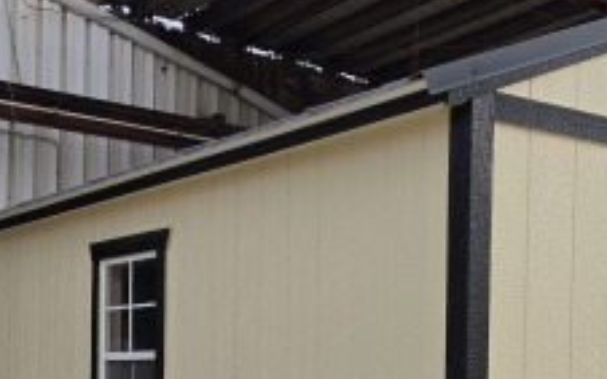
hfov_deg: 29.3
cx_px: 462
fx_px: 1141
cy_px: 433
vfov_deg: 18.1
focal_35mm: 69
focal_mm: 6.5
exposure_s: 1/3737
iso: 64
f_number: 1.4
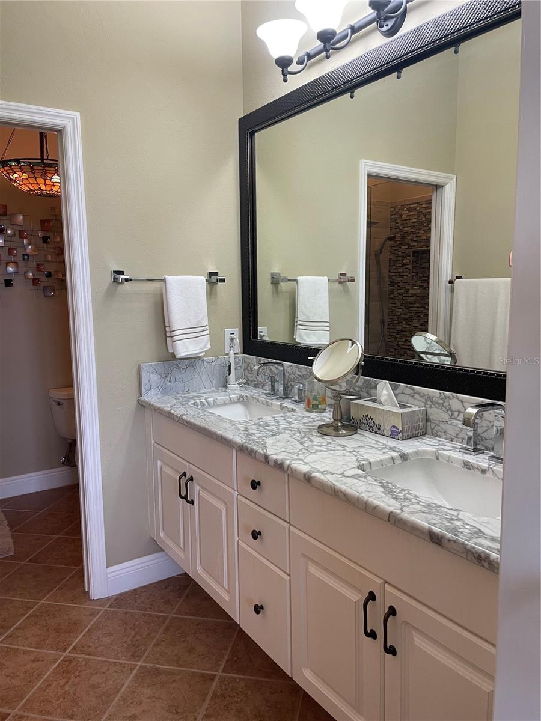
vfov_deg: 67.3
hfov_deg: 53.1
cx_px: 270
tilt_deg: -6.4
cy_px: 360
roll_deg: +1.7
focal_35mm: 26
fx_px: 542
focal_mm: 4.2
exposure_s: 1/60
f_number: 1.6
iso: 80
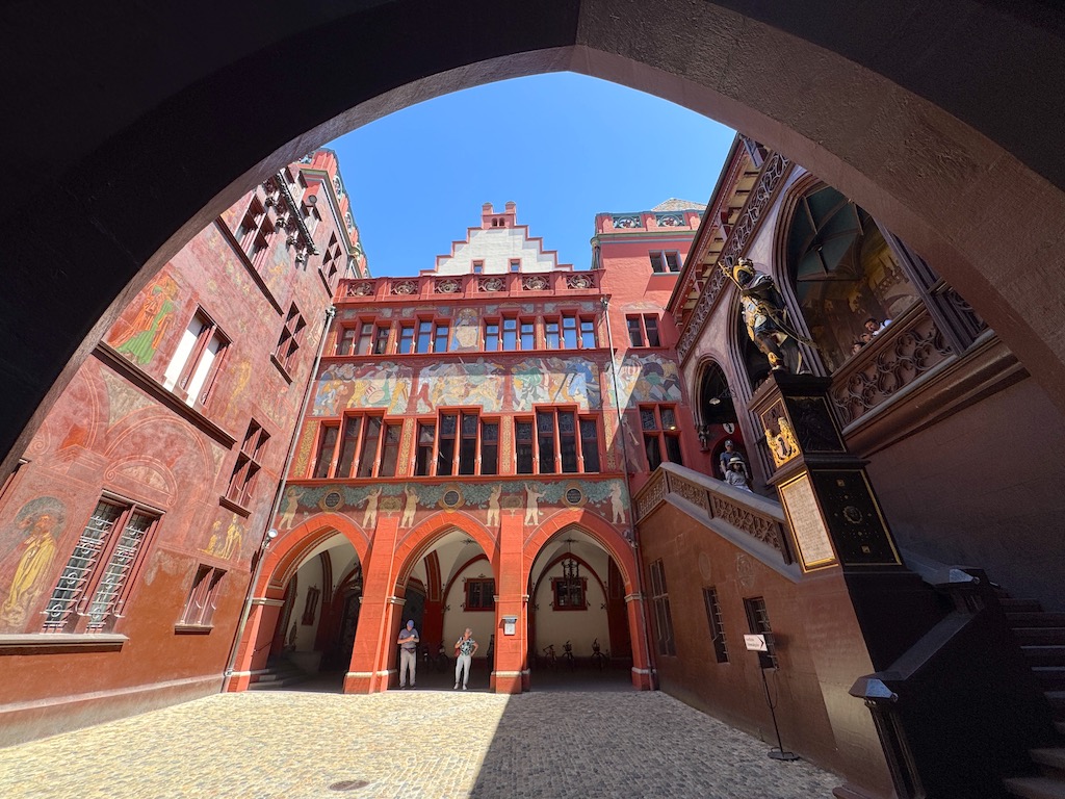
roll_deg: +1.5
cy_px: 400
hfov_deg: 102.1
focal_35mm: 14
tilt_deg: +30.8
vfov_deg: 85.7
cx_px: 532
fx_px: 431
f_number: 2.2
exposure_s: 1/600
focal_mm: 2.22
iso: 40
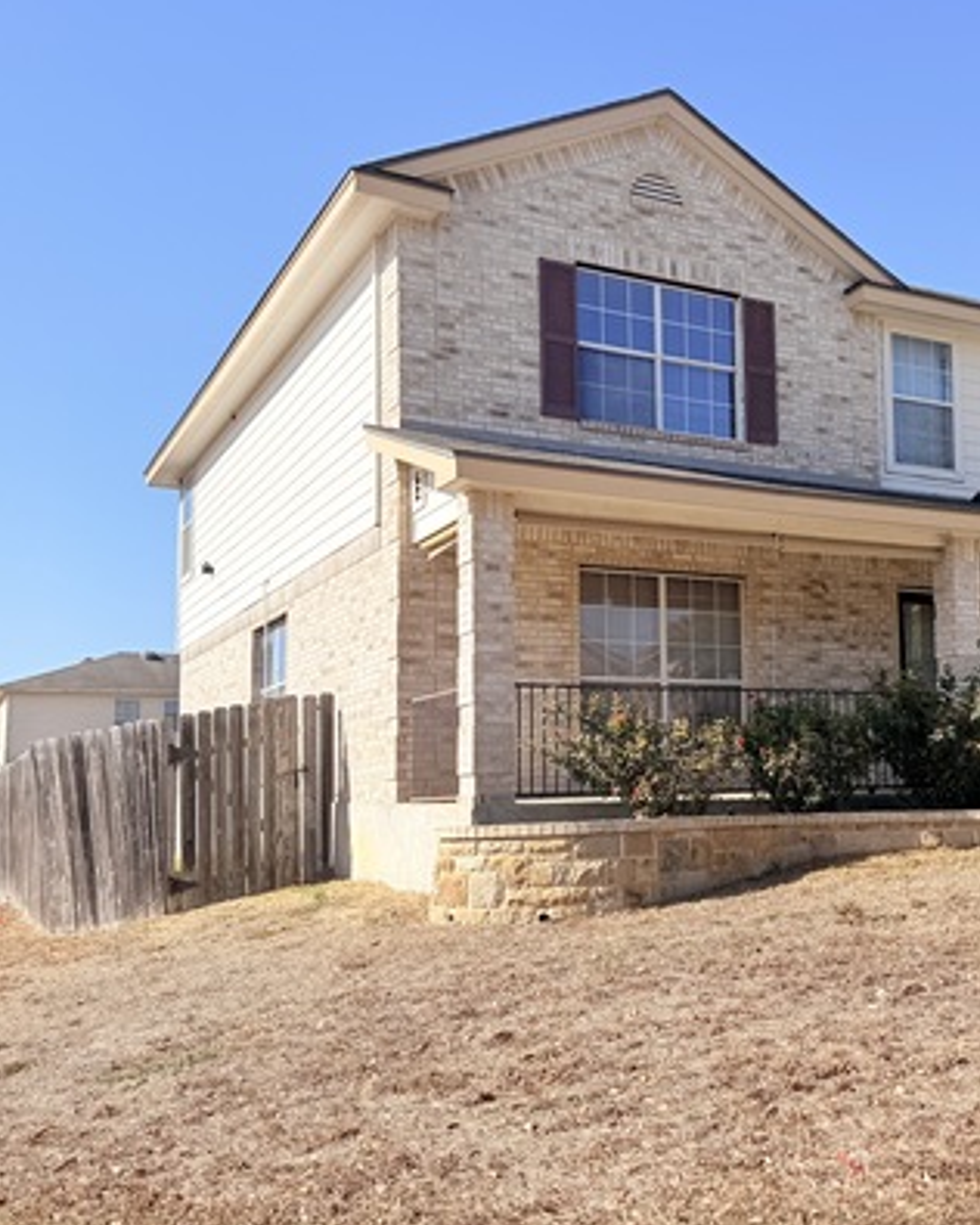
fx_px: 1378
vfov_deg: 47.9
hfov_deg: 37.7
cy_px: 639
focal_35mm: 38
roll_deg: +1.2
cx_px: 788
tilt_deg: +6.9
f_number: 1.78
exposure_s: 1/4975
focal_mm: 6.76
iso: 80
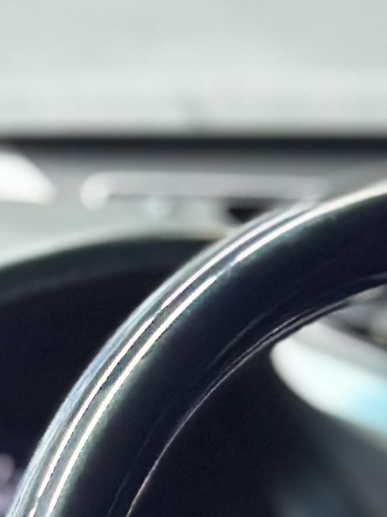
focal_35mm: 326
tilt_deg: -25.1
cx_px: 237
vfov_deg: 5.9
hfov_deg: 4.6
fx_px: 4863
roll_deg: -0.8
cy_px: 1195
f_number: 1.78
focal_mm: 6.86
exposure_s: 1/50
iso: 125
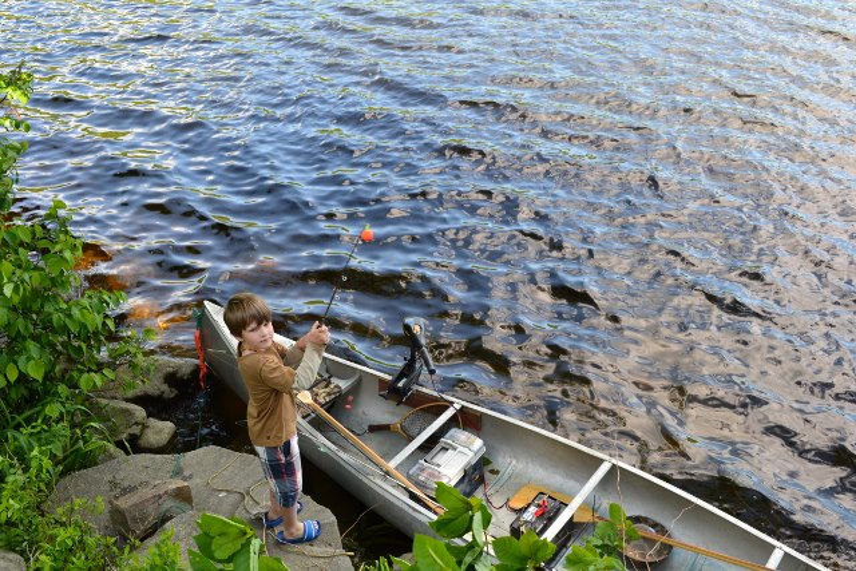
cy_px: 286
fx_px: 856
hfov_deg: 53.1
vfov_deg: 36.9
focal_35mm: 36
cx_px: 428
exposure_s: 1/80
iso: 400
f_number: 8
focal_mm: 24
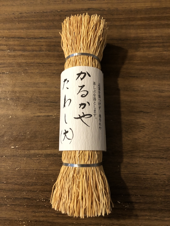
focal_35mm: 28
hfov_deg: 49.7
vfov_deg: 63.4
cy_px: 113
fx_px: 183
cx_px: 85
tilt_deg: -76.9
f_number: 1.8
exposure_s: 1/14
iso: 100
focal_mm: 3.99
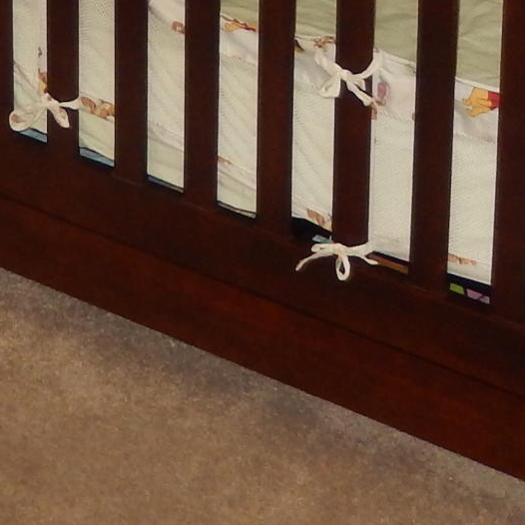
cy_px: -536
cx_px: 77
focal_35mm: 126
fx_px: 2162
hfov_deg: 13.7
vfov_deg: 12.2
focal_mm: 4.5
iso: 200
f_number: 3.4
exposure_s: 1/30
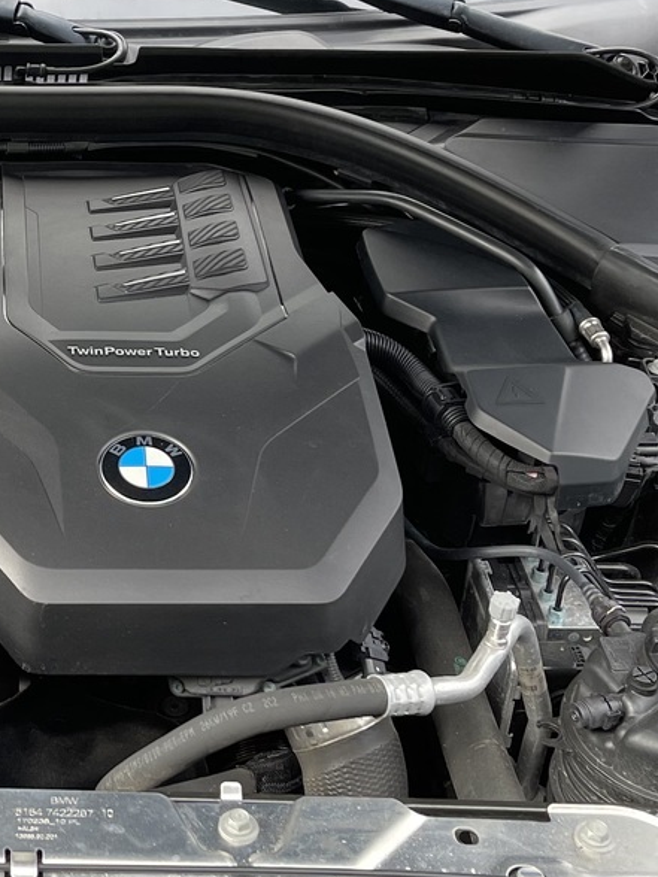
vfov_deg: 28.4
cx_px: -82
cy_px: 291
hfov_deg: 20.5
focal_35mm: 68
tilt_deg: -31.1
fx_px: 1723
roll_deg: -1.1
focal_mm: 5.1
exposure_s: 1/225
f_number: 1.6
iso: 32
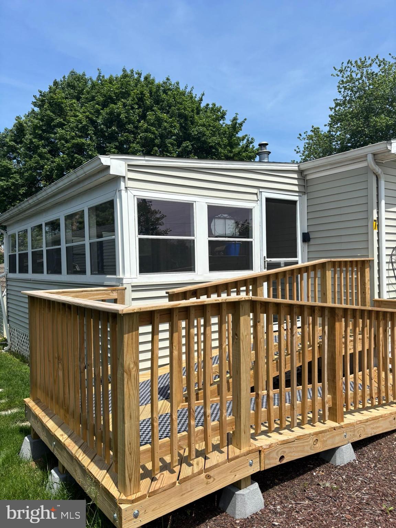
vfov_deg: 67.3
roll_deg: -0.5
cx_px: 198
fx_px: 397
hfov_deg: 53.1
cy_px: 264
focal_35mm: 26
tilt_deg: -0.6
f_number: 1.6
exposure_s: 1/3413
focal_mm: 5.96
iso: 50
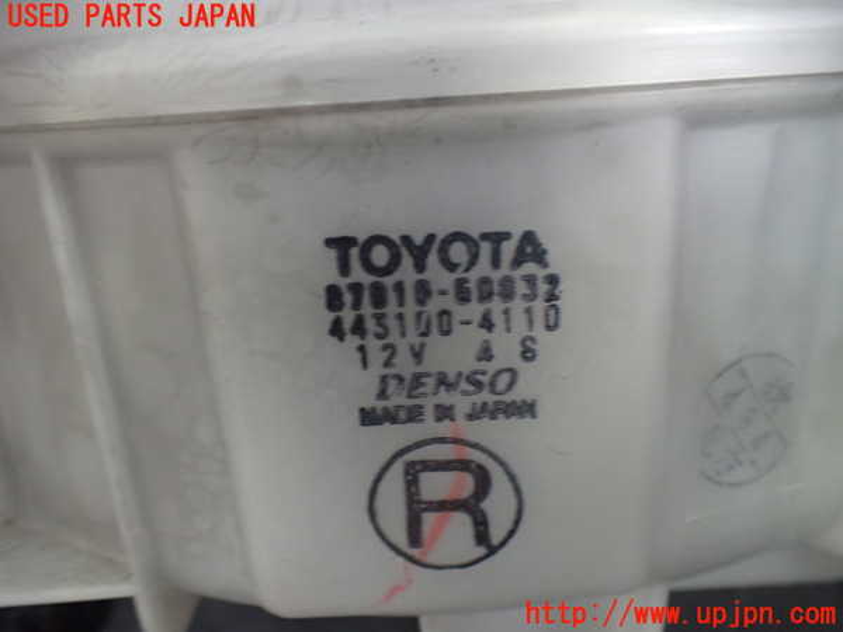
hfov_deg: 60.0
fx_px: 731
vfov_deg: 46.8
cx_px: 422
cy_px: 316
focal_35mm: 30
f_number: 2.3
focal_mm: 5.4
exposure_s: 1/80
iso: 800
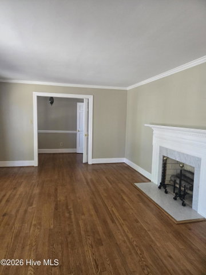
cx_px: 103
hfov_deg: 58.9
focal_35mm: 23
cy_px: 138
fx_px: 182
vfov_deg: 73.9
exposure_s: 1/120
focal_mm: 5.4
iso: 500
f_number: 1.8
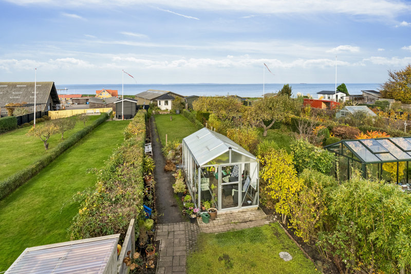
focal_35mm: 20
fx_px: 231
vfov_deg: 61.3
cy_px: 137
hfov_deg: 83.3
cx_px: 206
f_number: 8
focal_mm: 13.5
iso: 200
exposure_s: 1/400
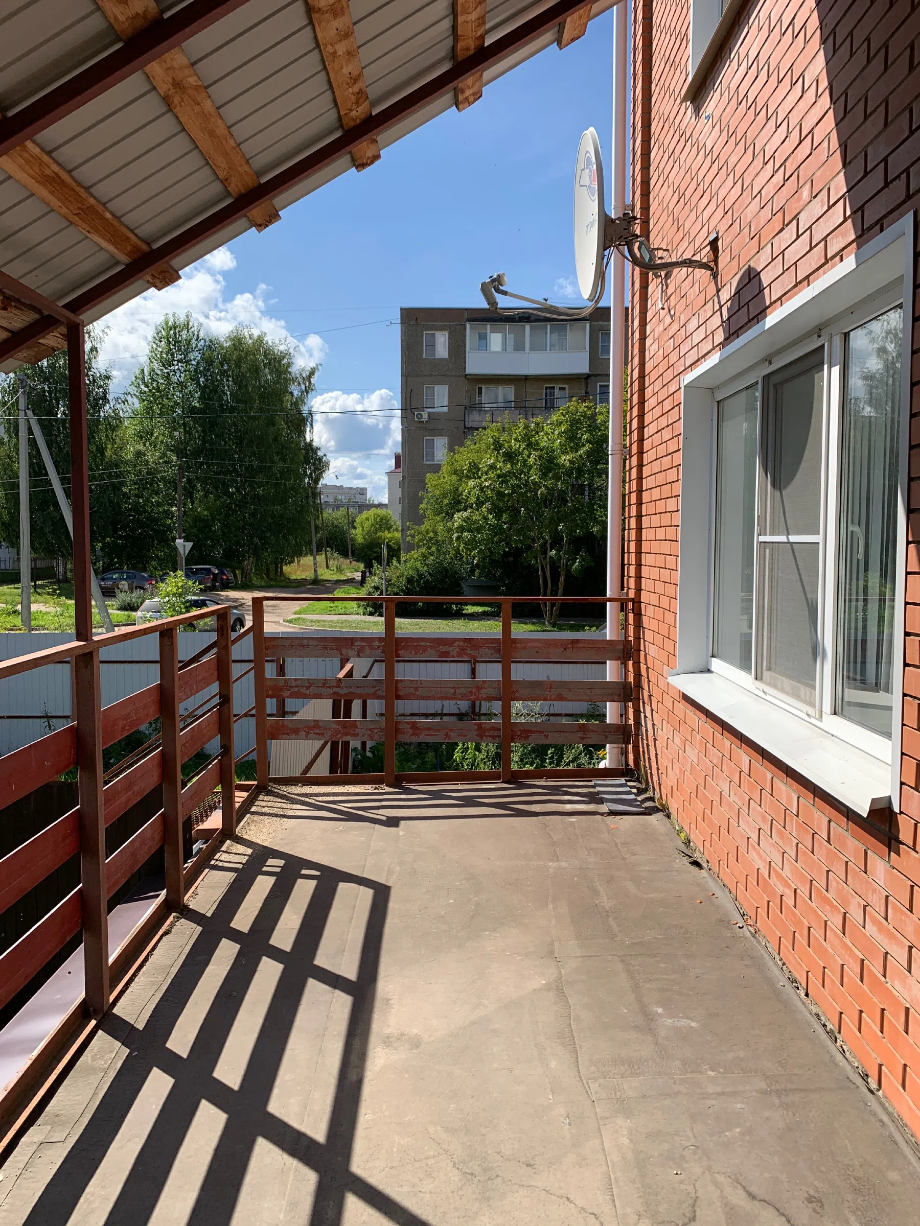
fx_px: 921
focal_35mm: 26
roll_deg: -0.6
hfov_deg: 53.1
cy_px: 613
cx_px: 460
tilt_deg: -2.3
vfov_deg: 67.3
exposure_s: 1/1953
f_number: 1.8
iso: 25
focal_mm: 4.25
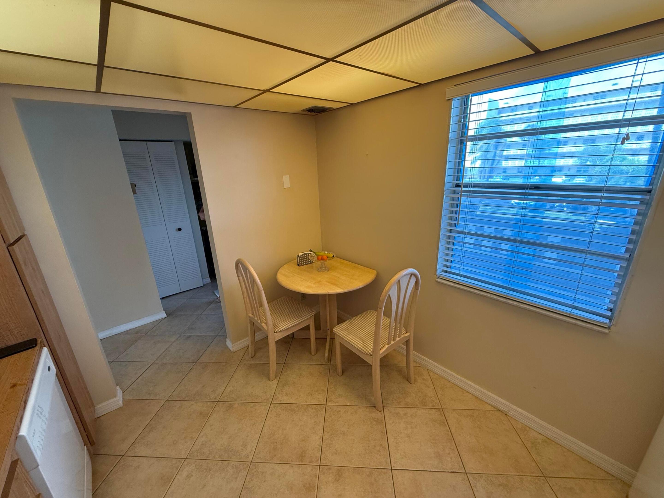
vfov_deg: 85.7
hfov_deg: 102.1
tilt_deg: -17.2
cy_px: 249
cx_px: 332
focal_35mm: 14
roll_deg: +2.7
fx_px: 269
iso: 250
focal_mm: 2.22
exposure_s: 1/120
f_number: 2.2
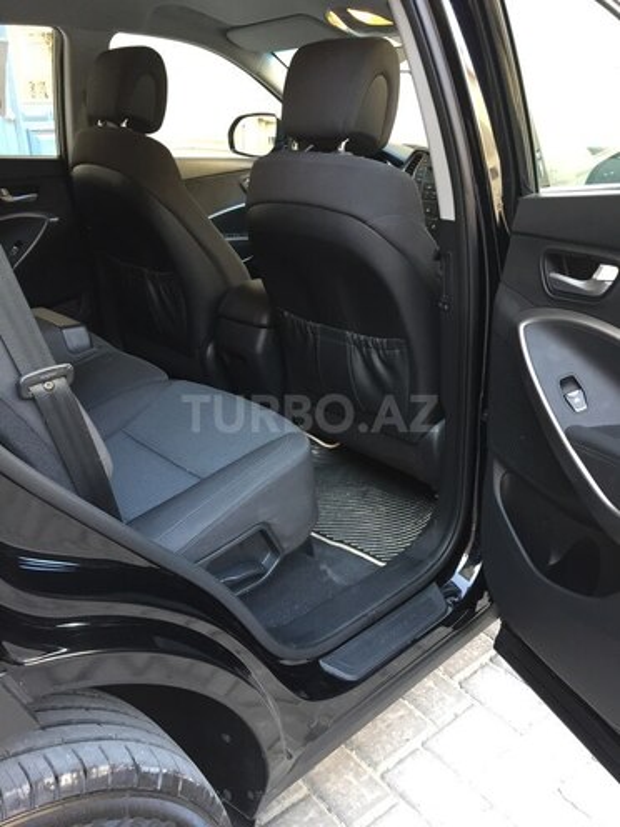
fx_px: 693
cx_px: 310
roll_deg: +1.4
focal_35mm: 29
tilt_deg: -22.9
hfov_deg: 48.2
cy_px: 414
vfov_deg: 61.7
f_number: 2.2
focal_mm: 4.15
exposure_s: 1/33
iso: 100
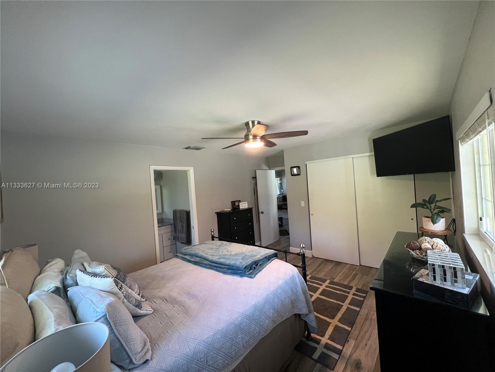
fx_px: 186
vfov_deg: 89.9
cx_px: 248
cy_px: 186
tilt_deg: +0.0
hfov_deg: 106.2
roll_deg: +4.0
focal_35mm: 13
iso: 200
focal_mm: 1.57
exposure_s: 1/60
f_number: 1.8
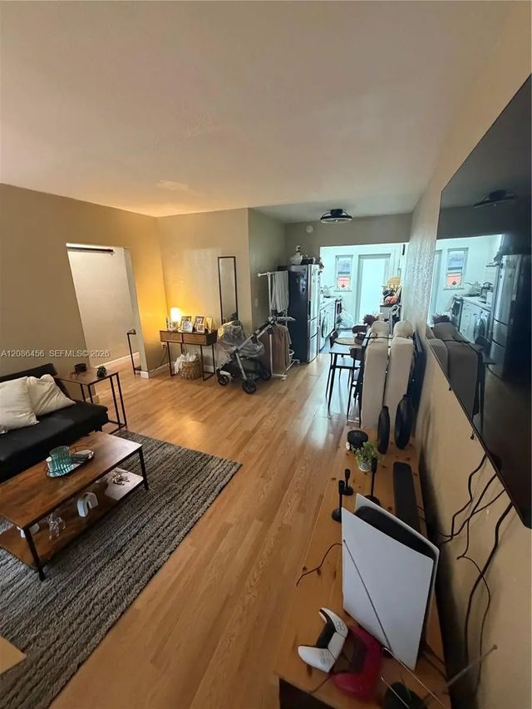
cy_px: 354
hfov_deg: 85.7
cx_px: 266
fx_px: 287
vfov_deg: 102.1
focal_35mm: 14
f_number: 2.2
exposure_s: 1/60
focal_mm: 2.22
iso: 800
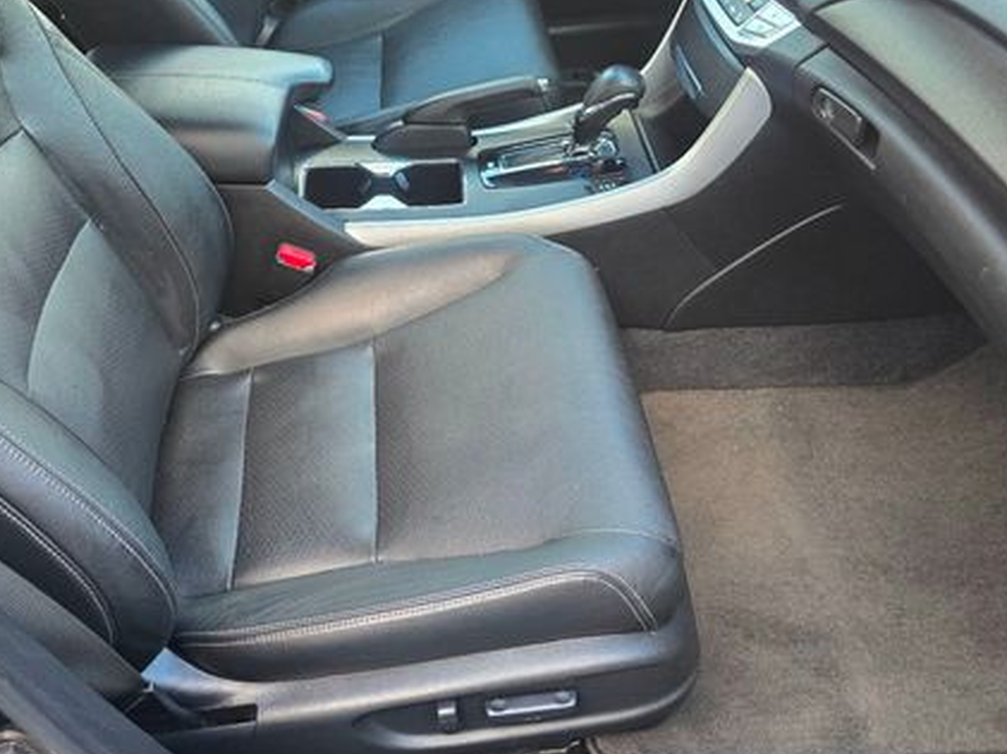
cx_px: 409
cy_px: 232
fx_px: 1017
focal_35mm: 35
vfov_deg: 40.0
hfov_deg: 52.4
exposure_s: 1/120
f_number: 1.7
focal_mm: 6.3
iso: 200
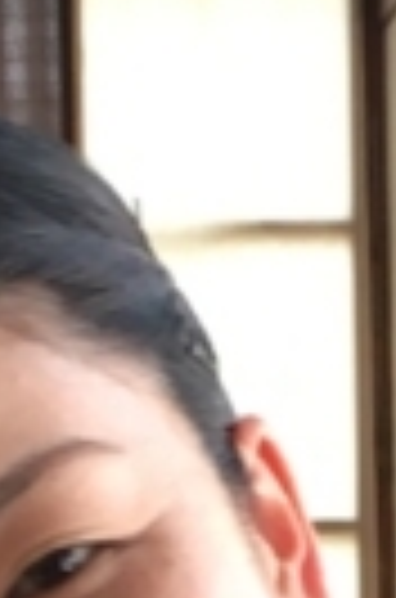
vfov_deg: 8.5
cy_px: 1133
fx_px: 3864
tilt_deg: -5.4
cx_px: 288
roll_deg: +2.0
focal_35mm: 233
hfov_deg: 5.9
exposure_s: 1/30
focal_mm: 4.15
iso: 50
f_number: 2.2
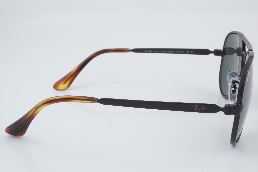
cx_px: 129
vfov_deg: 20.2
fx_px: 484
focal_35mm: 68
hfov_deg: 29.9
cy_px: 86
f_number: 32
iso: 100
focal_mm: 45
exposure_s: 1/3
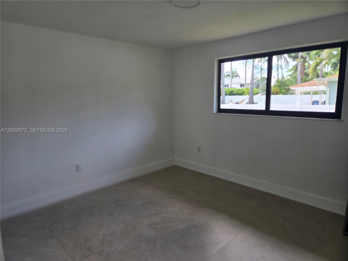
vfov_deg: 58.9
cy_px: 130
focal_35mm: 23
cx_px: 174
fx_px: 231
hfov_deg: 73.9
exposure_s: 1/120
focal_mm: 5.4
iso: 50
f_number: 1.8
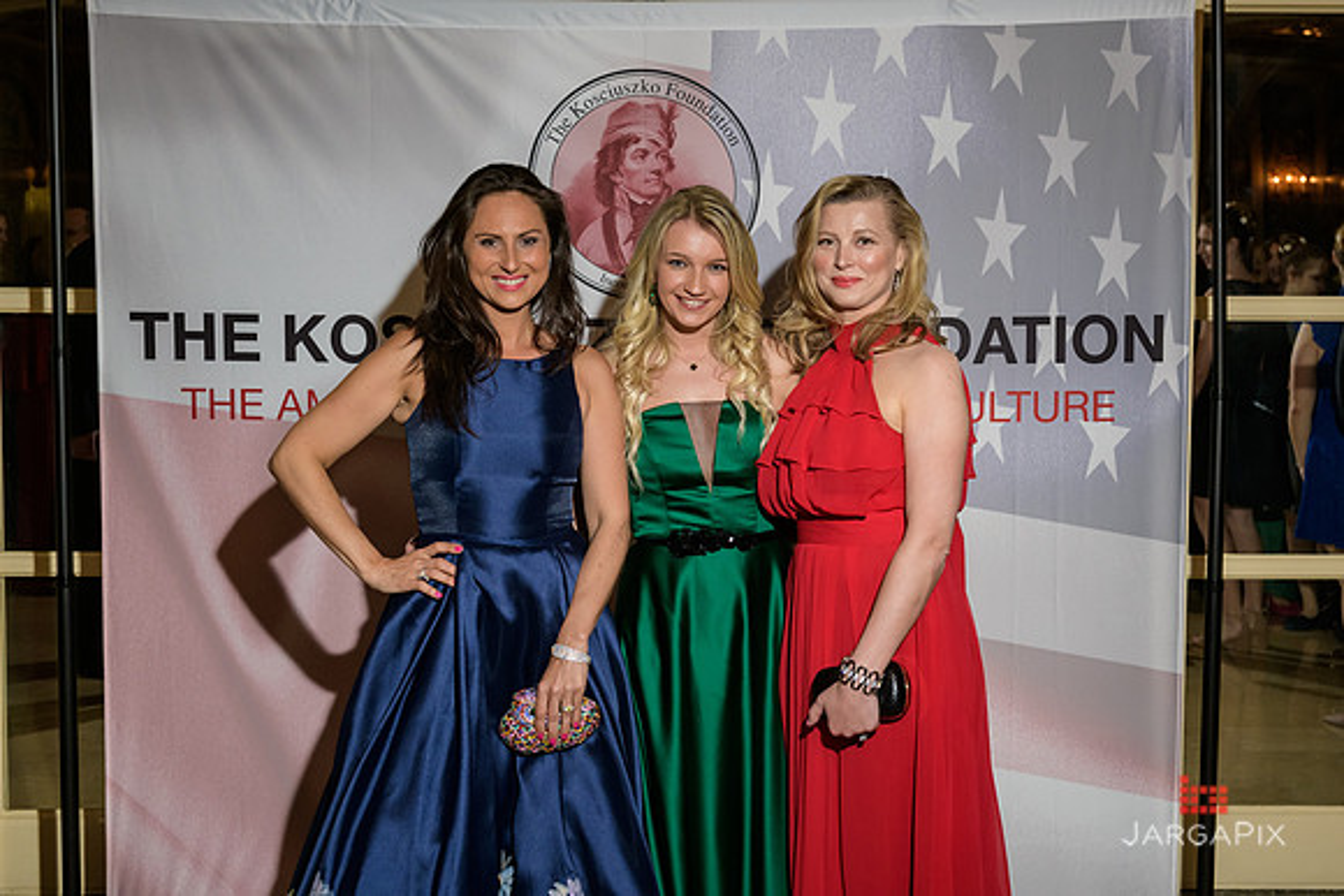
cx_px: 729
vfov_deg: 26.0
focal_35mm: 52
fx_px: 1945
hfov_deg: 38.1
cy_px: 410
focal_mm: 48
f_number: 5
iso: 800
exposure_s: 1/100
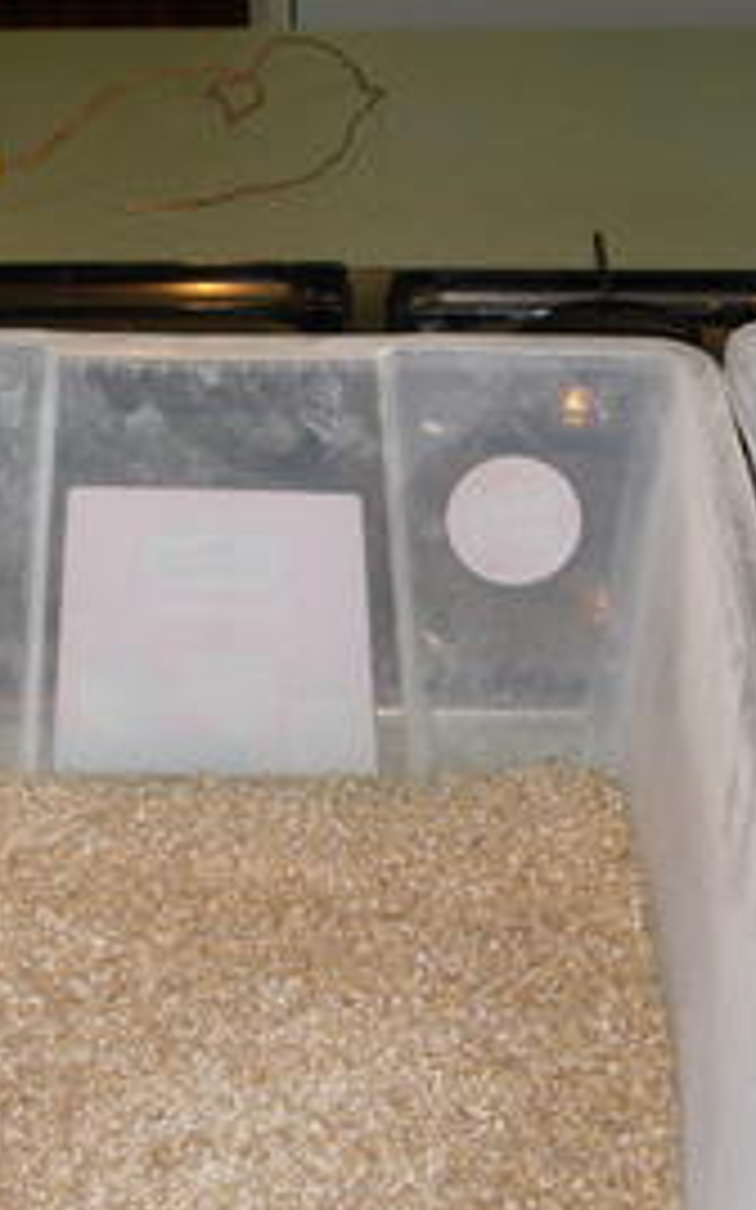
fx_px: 2968
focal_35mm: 90
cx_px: 252
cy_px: 504
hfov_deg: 14.5
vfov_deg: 23.0
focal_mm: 6.3
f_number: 2.9
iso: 50
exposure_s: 1/32
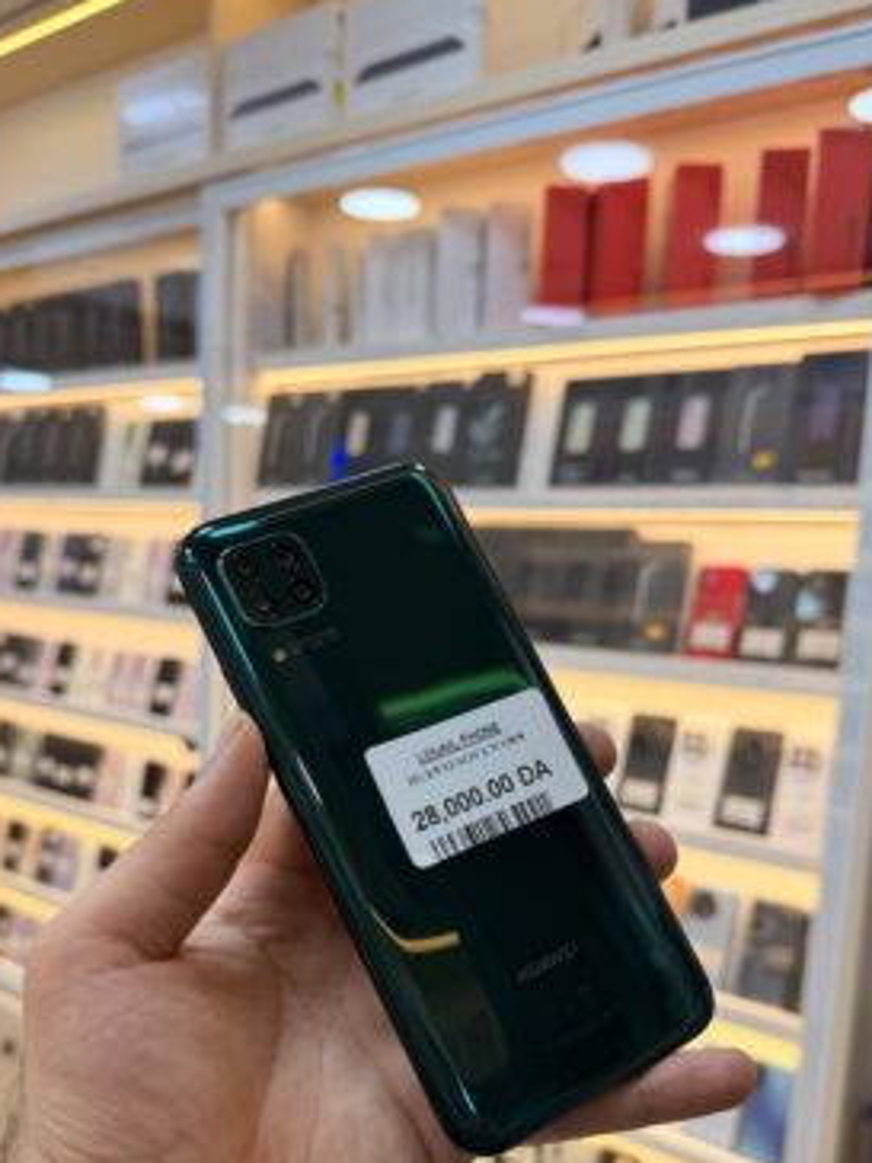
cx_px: 410
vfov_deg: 54.3
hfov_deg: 42.9
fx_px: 1108
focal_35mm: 33
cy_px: 767
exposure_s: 1/391
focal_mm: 6.76
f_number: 1.78
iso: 80
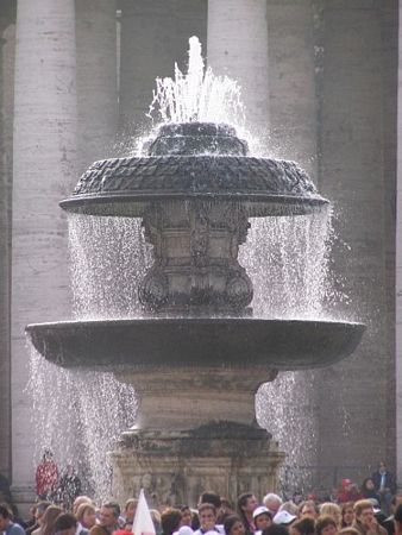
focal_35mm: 337
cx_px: 201
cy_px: 268
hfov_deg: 4.4
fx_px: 5213
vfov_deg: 5.9
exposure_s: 1/250
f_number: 3.6
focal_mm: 55.9
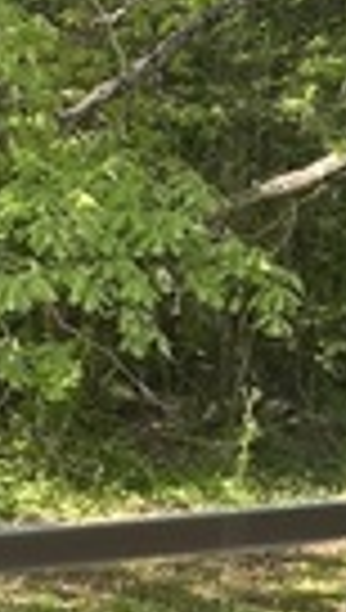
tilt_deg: -10.6
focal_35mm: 128
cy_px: 551
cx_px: 18
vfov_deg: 16.5
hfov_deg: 9.5
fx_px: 2077
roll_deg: +1.5
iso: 80
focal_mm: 6.86
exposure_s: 1/417
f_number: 1.78
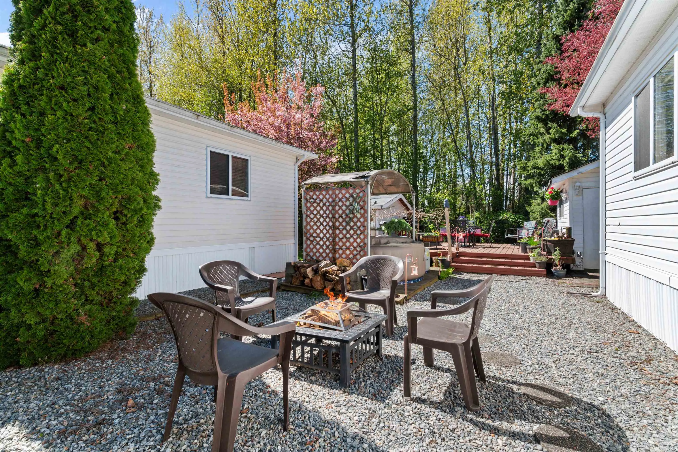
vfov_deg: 77.3
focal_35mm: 15
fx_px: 282
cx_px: 339
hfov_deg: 100.4
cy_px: 226
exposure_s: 1/400
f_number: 9
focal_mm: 10
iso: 250
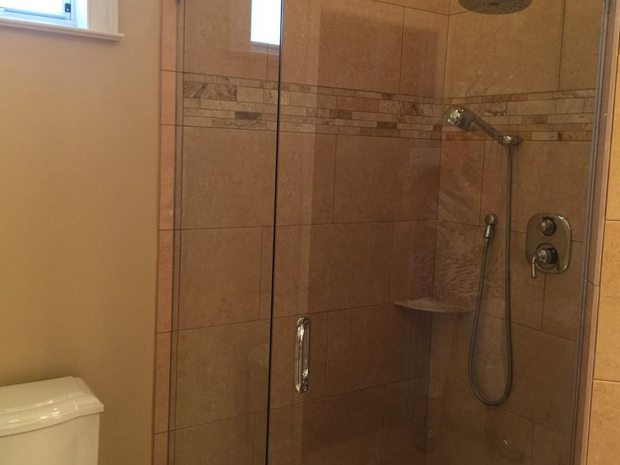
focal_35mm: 35
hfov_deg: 52.6
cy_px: 205
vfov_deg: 40.6
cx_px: 285
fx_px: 627
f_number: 2.2
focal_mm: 4.15
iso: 100
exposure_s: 1/15
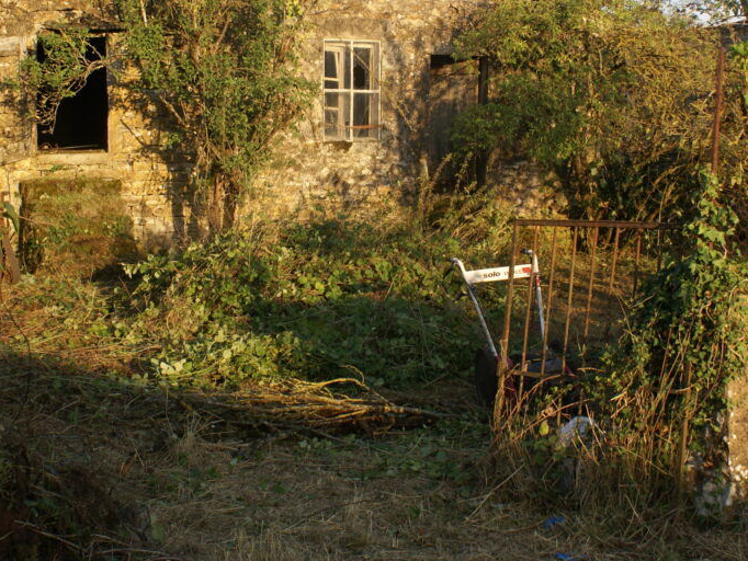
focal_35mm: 65
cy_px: 200
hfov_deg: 29.8
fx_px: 1405
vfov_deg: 22.5
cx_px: 328
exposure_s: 1/60
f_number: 8
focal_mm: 30
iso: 100
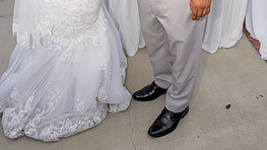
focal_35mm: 43
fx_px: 304
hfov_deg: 47.3
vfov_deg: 23.9
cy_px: -52
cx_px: 138
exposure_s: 1/100
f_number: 3.2
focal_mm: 24
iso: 250
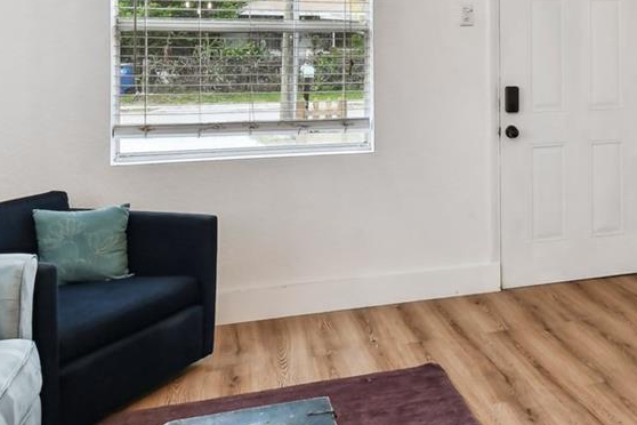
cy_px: 53
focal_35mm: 43
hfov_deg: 42.8
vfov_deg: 30.0
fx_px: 761
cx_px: 533
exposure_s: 1/8
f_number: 7.1
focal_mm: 10
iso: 100
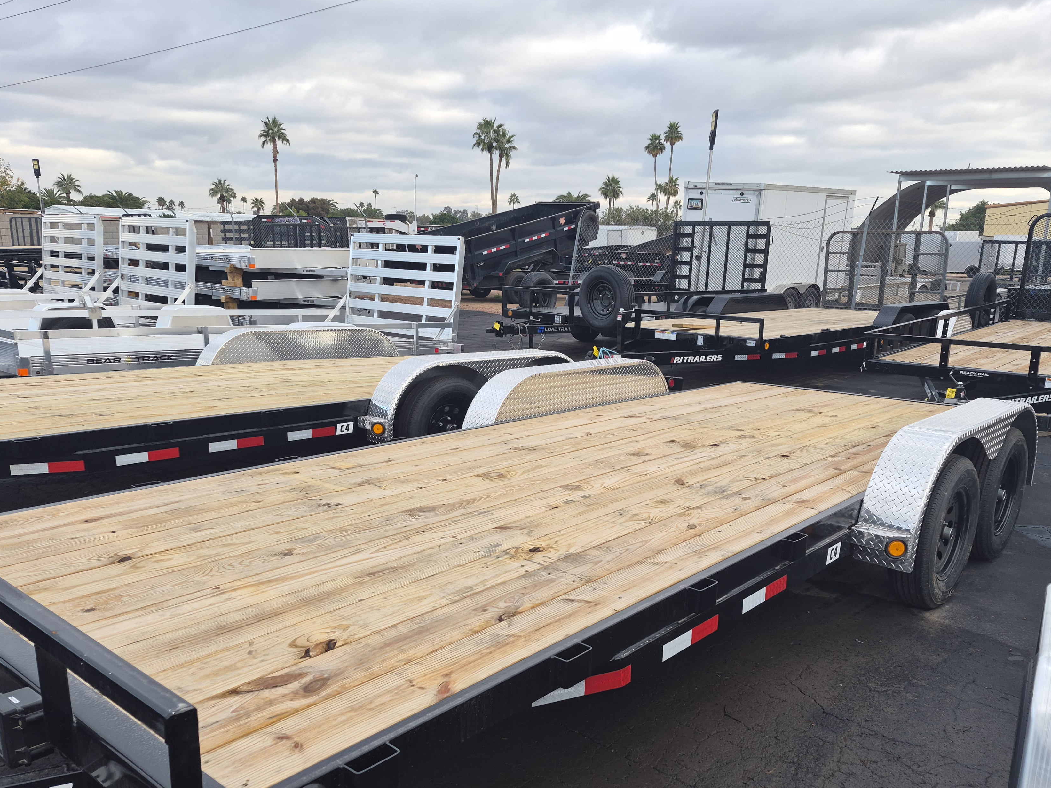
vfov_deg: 49.4
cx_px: 572
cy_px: 475
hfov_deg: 63.3
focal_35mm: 28
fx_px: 850
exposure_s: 1/850
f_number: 1.8
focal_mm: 5.4
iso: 80
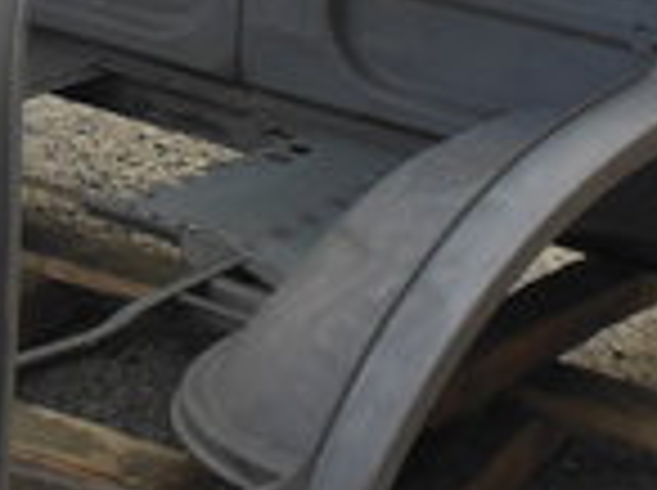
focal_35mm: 120
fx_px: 2274
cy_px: -191
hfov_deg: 16.2
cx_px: 72
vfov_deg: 11.9
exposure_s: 1/320
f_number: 3.2
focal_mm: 4.5
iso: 125
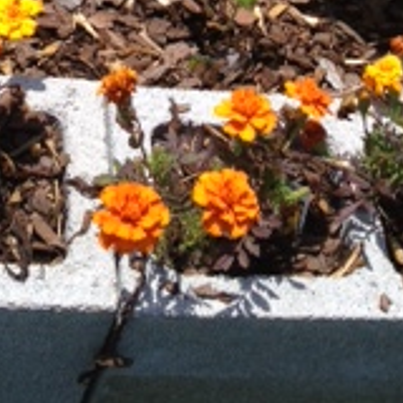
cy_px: -338
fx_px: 1633
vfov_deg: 12.7
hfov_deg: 14.1
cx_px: 224
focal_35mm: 124
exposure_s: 1/1672
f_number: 2.4
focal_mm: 4.28
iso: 64
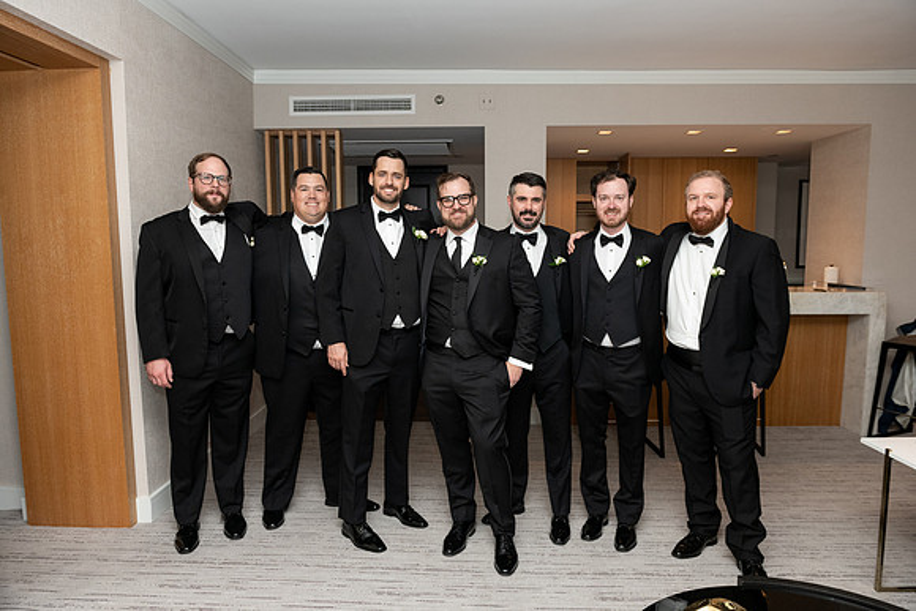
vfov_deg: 53.2
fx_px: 611
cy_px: 306
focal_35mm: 24
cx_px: 458
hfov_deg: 73.7
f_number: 4.5
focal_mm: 24
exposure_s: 1/200
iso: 1250
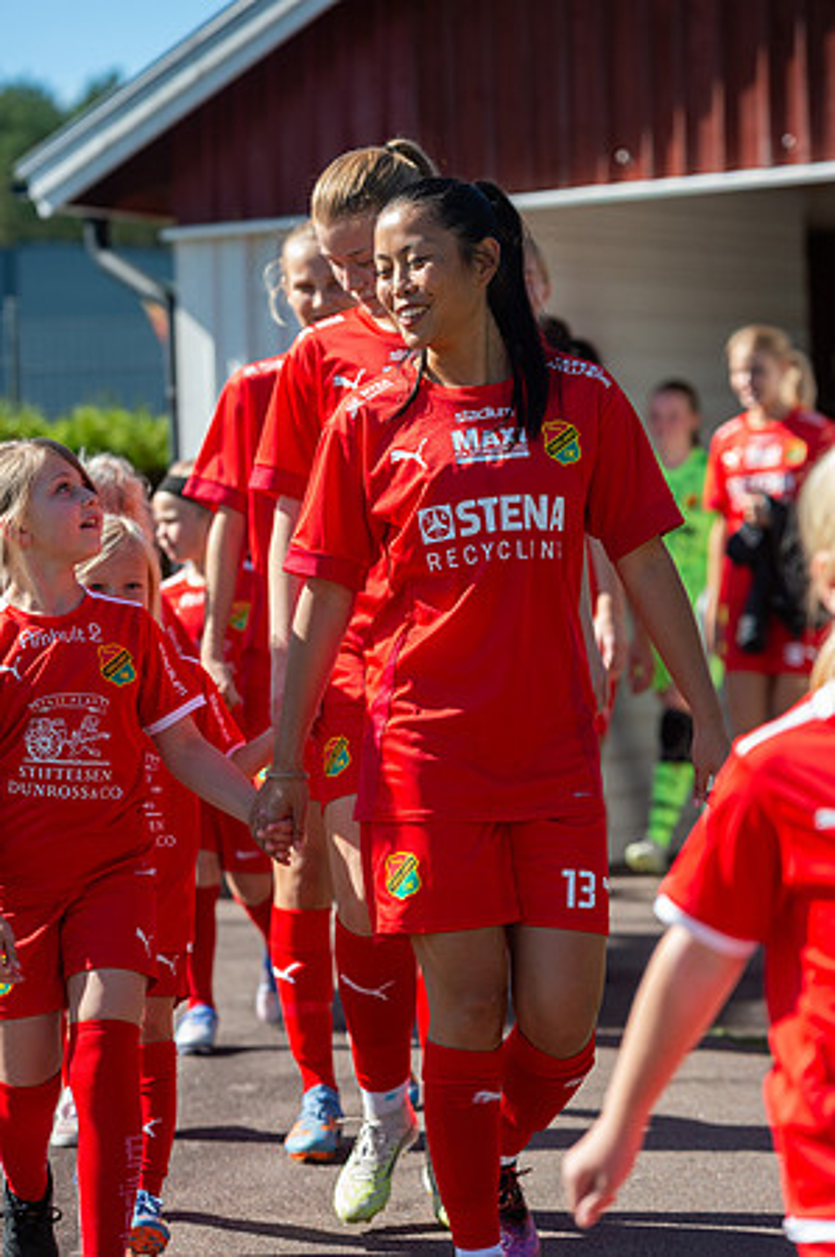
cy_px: 628
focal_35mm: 122
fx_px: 4254
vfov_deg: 16.8
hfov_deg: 11.2
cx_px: 418
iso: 360
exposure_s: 1/1250
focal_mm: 122
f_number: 5
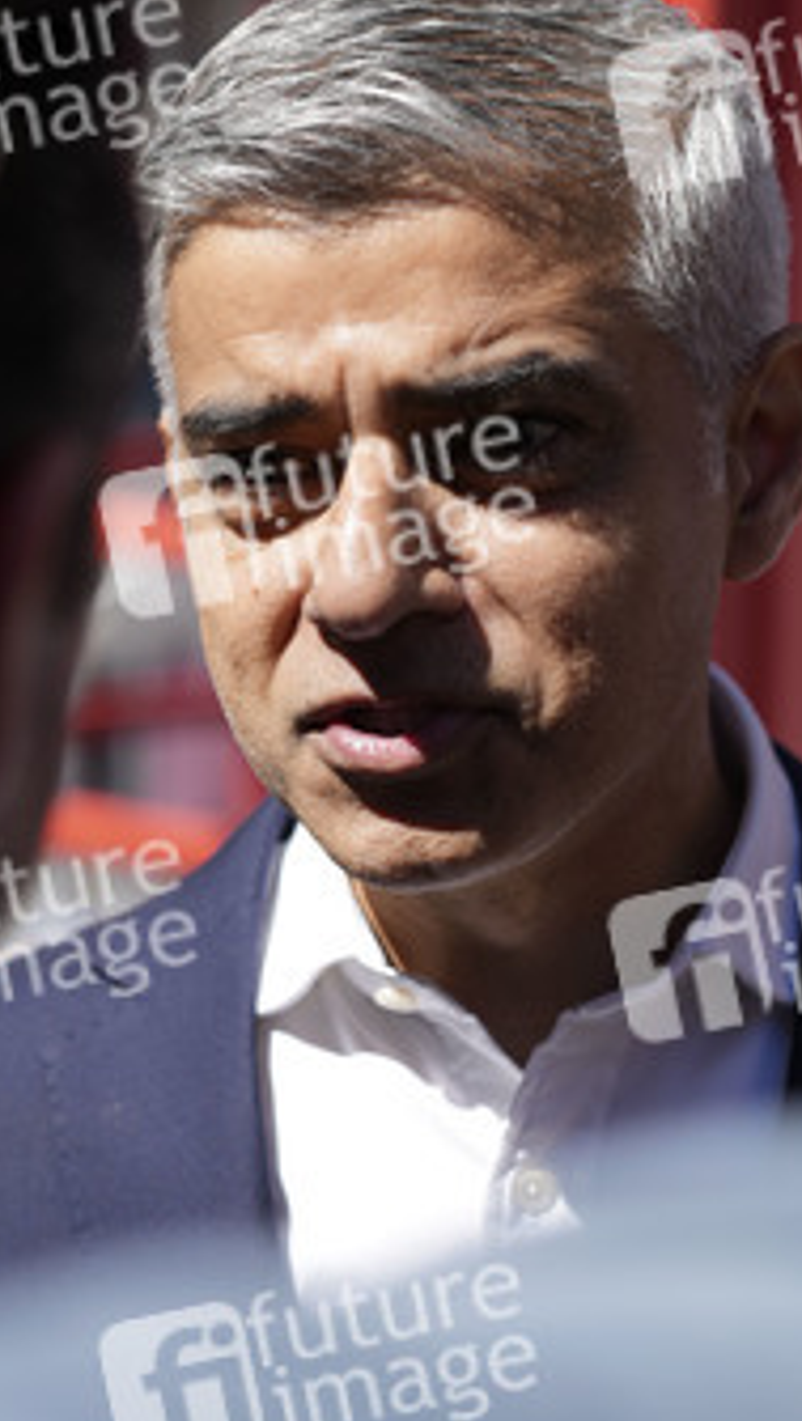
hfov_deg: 9.7
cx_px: 443
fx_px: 4715
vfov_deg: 17.1
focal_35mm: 125
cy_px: 730
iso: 100
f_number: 4.5
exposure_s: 1/500
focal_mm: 100
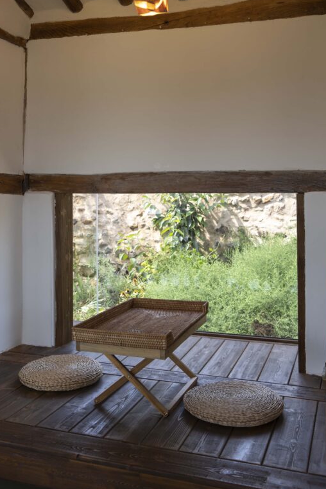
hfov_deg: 34.2
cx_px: 152
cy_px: 186
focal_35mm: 39
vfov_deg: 49.1
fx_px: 529
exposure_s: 1/160
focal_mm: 29
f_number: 4
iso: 160
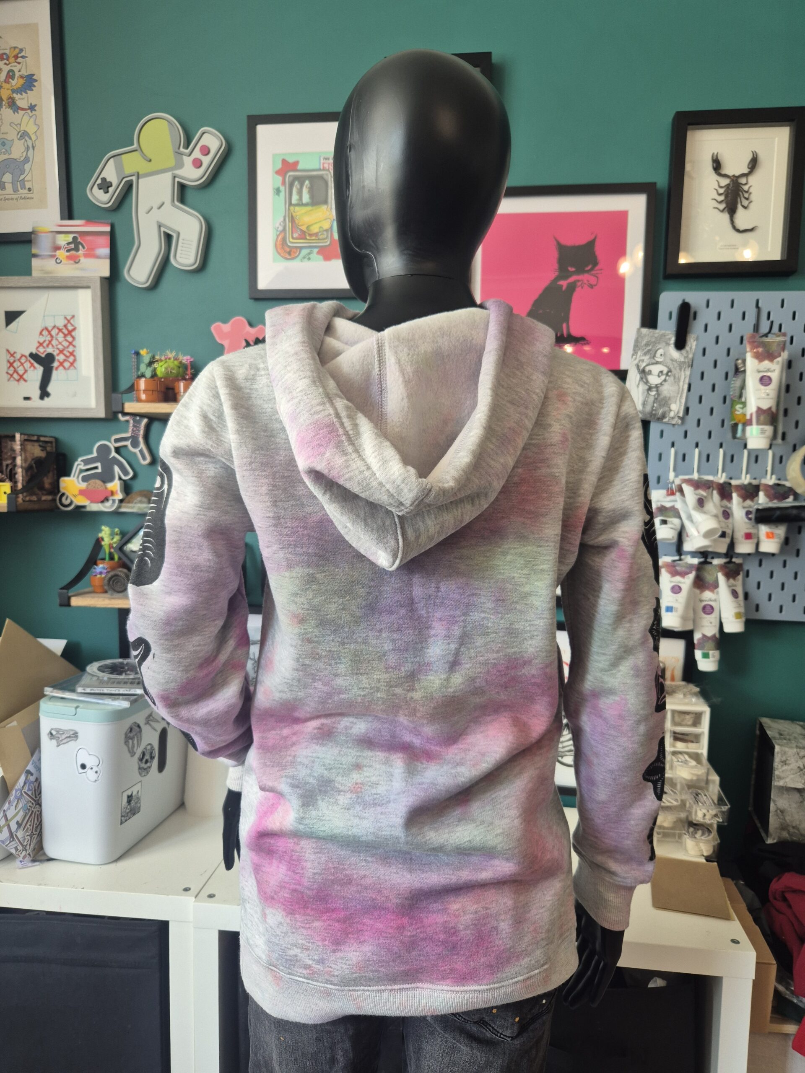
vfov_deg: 73.9
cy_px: 536
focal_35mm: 23
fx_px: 713
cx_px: 402
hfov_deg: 58.9
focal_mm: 5.4
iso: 125
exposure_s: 1/100
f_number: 1.8
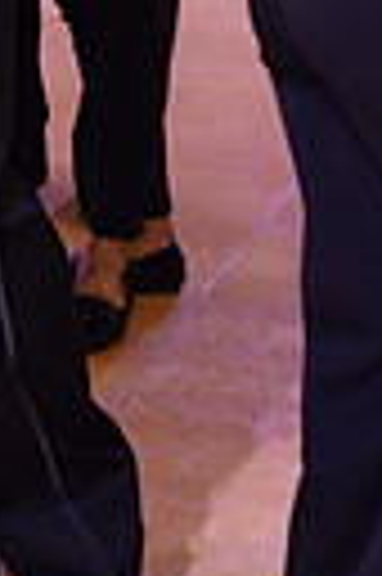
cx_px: -321
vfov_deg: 11.6
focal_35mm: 172
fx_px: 2745
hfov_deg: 7.7
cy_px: -212
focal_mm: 38
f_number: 5.6
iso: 1600
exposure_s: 1/250
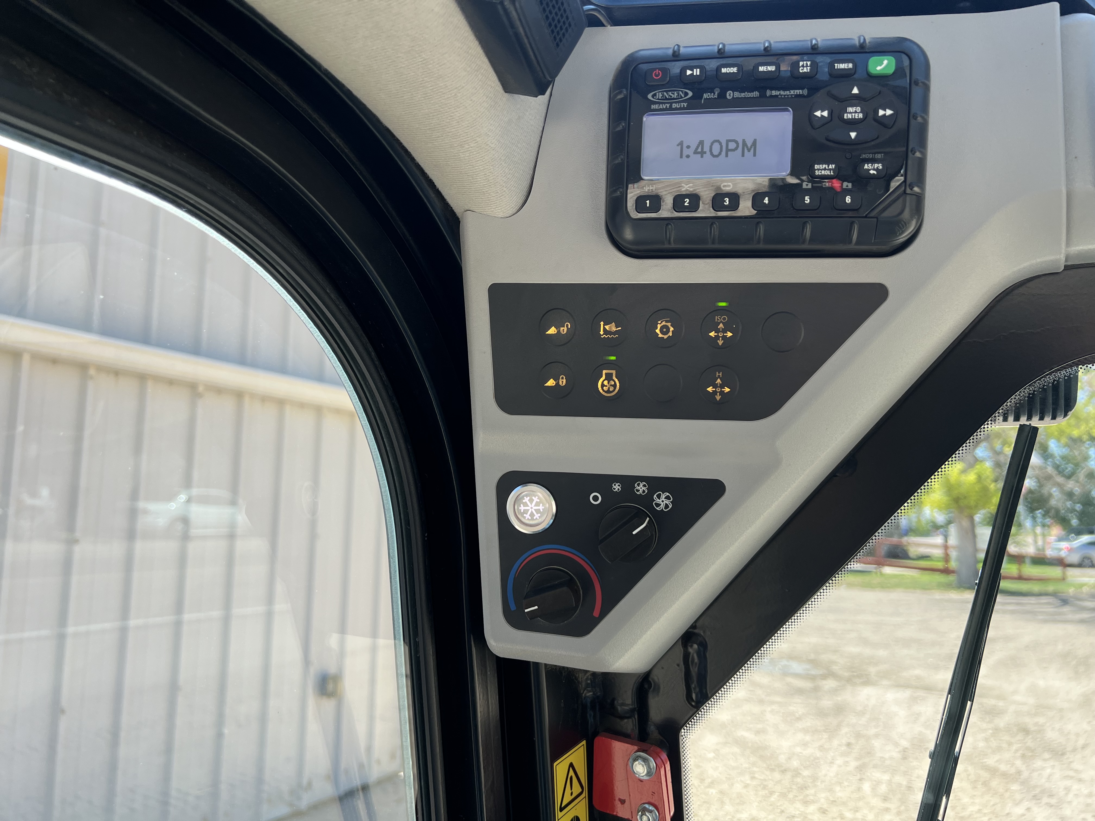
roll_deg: -0.2
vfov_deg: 53.1
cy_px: 410
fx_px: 822
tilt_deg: +8.2
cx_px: 548
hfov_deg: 67.3
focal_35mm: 26
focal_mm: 5.7
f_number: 1.5
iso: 50
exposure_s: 1/887
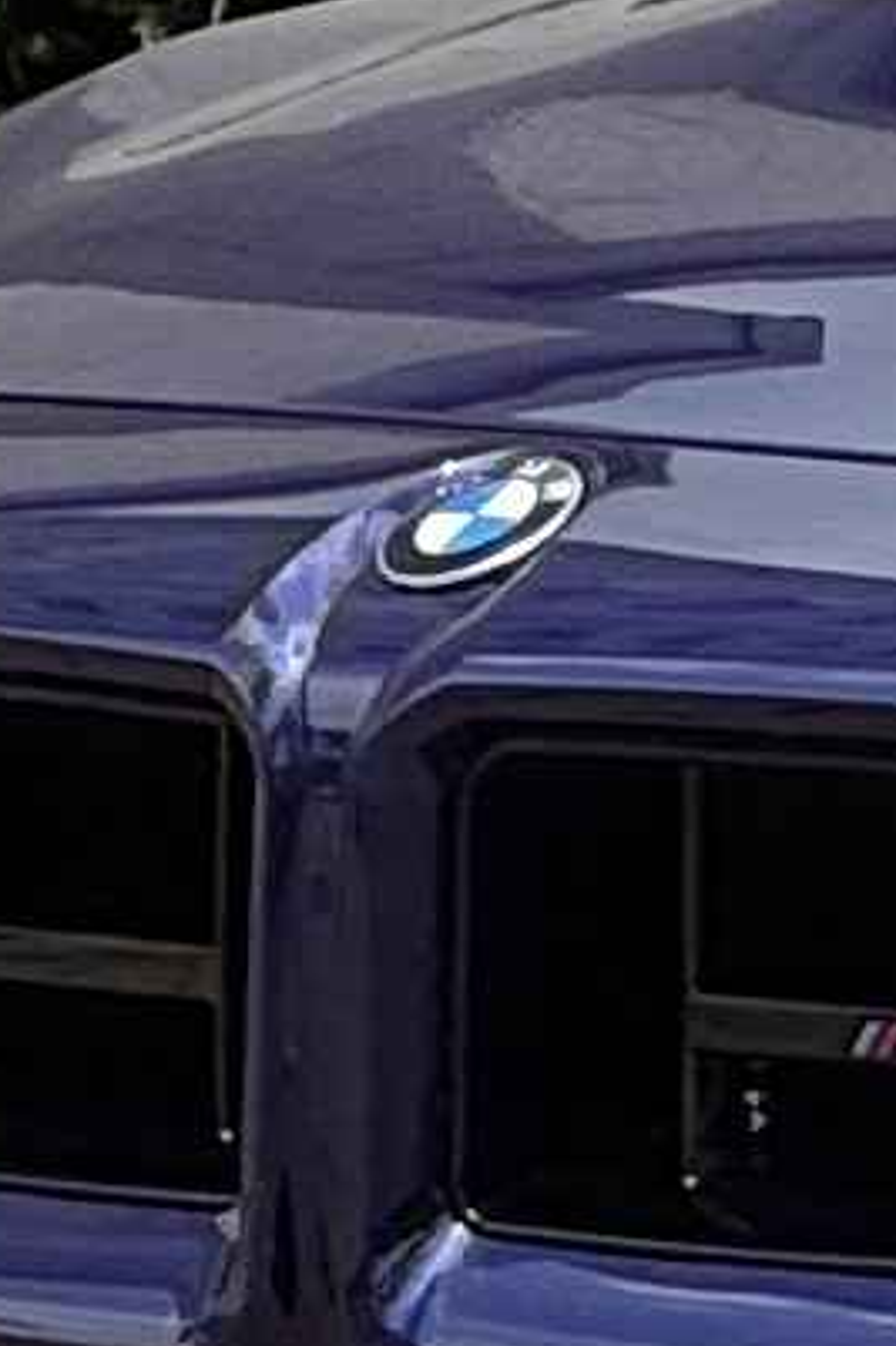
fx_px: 30114
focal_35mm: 806
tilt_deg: -1.4
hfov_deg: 1.7
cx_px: 3873
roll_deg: +0.5
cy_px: -107
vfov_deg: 2.6
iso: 25
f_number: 2.8
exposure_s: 1/1357
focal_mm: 9
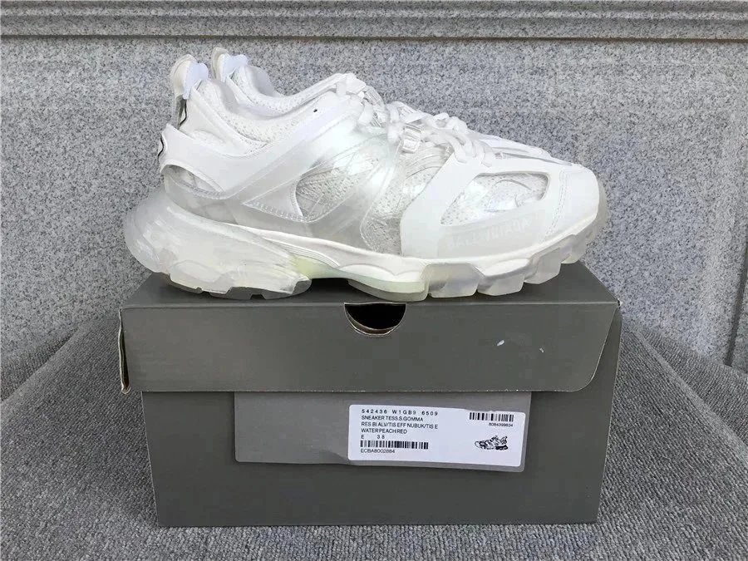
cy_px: 280
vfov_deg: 45.4
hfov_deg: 58.4
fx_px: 670
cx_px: 374
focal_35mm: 31
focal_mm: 3.3
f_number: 2.4
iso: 25
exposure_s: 1/479
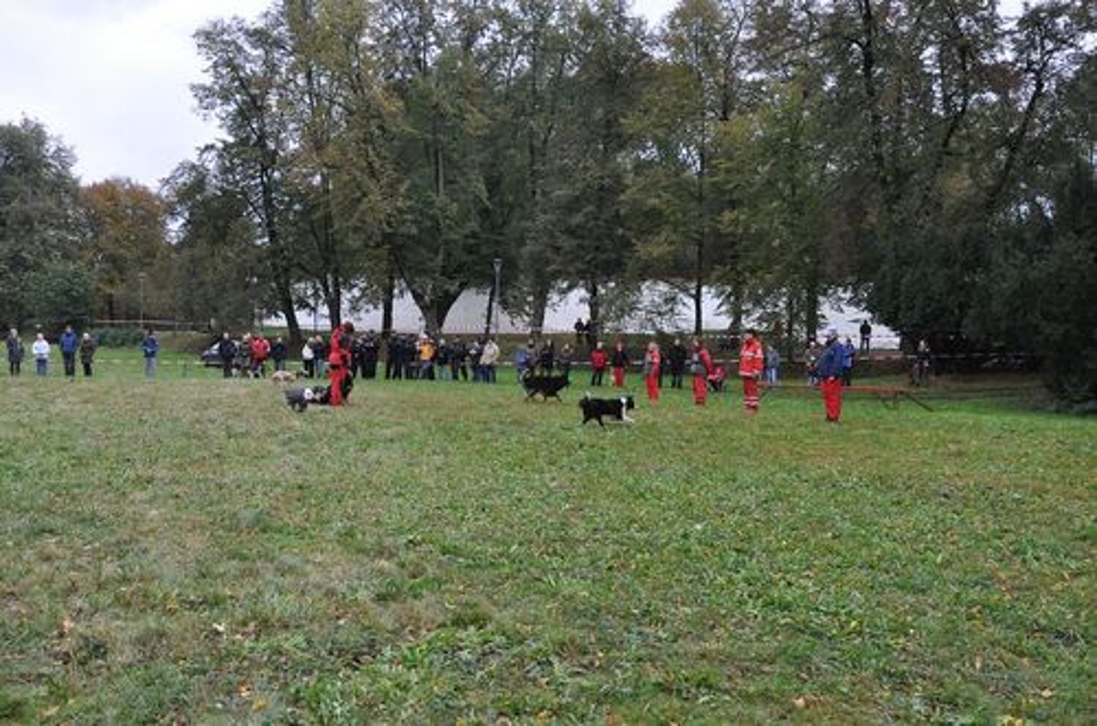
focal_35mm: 33
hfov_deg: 57.3
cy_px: 363
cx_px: 548
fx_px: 1003
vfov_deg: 39.8
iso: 800
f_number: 6.3
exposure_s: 1/400
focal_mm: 22
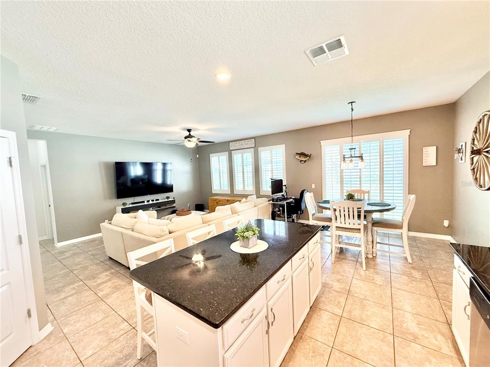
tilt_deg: -3.6
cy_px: 184
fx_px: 198
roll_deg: +2.8
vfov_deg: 85.7
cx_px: 245
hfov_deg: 102.1
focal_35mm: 14
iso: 320
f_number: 2.2
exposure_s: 1/120
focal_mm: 2.22
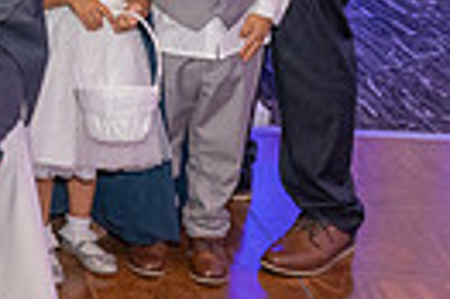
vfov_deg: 11.7
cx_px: -298
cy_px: 1
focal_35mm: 116
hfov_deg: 15.7
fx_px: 1448
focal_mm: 24
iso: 1600
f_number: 4
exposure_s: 1/200
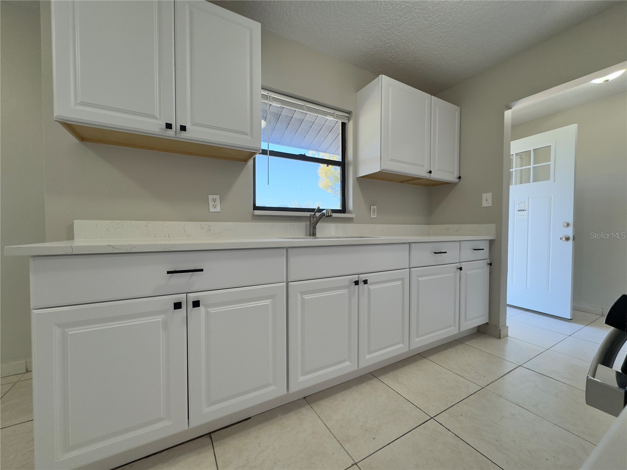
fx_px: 254
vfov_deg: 85.7
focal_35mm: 14
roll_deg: -0.1
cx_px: 314
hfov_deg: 102.1
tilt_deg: -1.7
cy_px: 235
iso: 64
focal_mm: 2.22
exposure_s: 1/120
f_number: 2.2
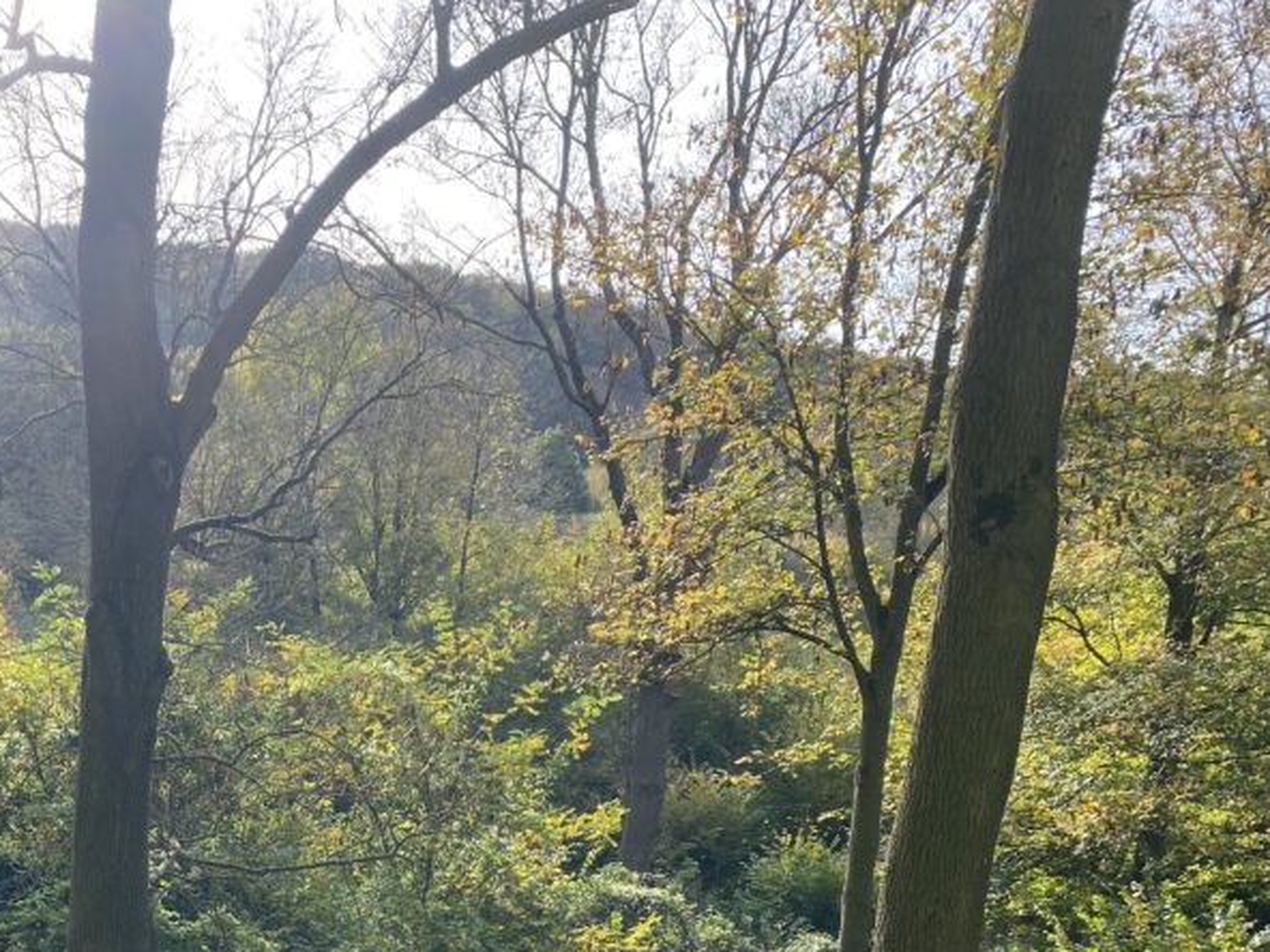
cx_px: 193
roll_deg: -1.7
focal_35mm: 45
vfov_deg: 31.1
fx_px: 1651
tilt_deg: -8.6
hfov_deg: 39.8
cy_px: 804
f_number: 1.8
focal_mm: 4.25
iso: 32
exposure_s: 1/654
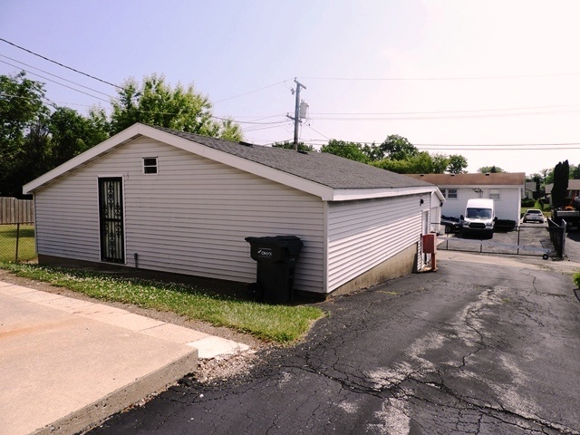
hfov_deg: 71.6
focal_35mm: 24
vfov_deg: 56.8
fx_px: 402
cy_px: 218
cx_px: 290
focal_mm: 4.3
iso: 100
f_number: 3.3
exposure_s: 1/1600
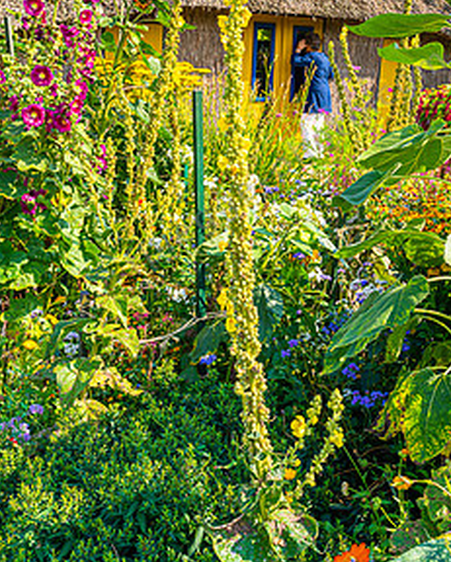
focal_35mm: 41
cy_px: 160
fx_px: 683
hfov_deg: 36.3
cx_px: 287
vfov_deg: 43.7
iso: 160
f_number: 8
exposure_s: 1/125
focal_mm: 28
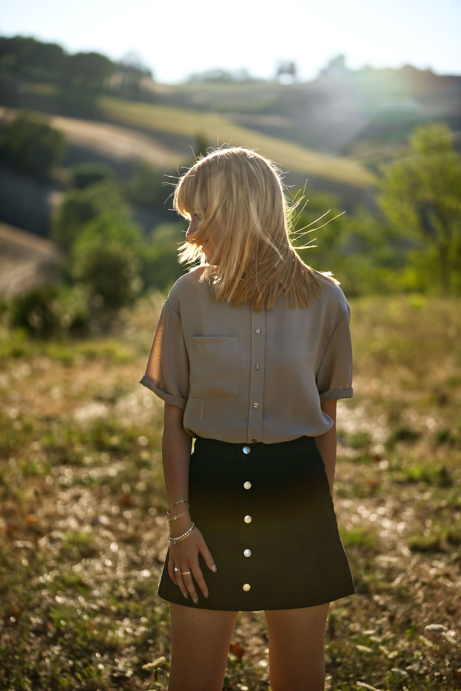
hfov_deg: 13.0
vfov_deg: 19.5
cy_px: 346
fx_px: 2018
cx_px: 230
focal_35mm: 105
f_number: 3.2
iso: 160
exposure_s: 1/1600
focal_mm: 105
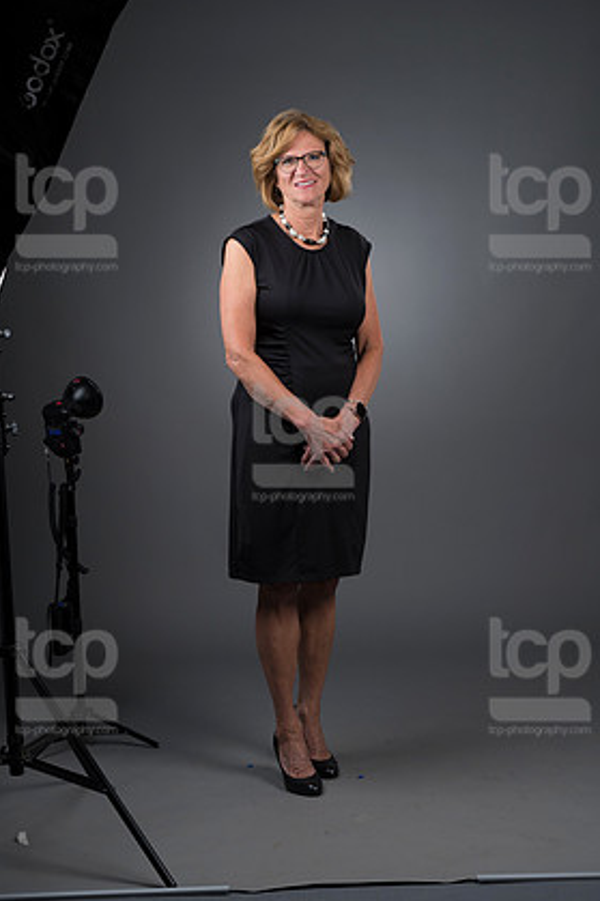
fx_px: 2152
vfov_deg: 23.7
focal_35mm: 86
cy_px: 443
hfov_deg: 15.9
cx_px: 303
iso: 160
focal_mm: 80
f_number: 5.6
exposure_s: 1/250
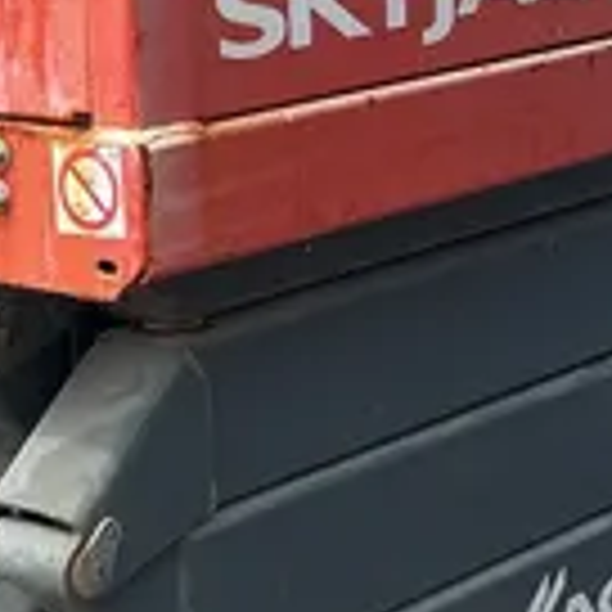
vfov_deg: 13.9
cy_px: 70
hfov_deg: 14.0
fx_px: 2480
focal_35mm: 124
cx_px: 162
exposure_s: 1/3704
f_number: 1.5
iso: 50
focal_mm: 5.7
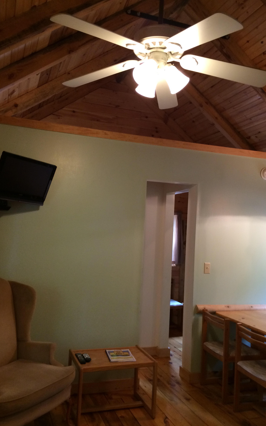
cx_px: 128
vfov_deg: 59.7
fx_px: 371
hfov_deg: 39.4
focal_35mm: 32
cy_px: 214
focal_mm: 4.12
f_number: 2.2
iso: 125
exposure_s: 1/30
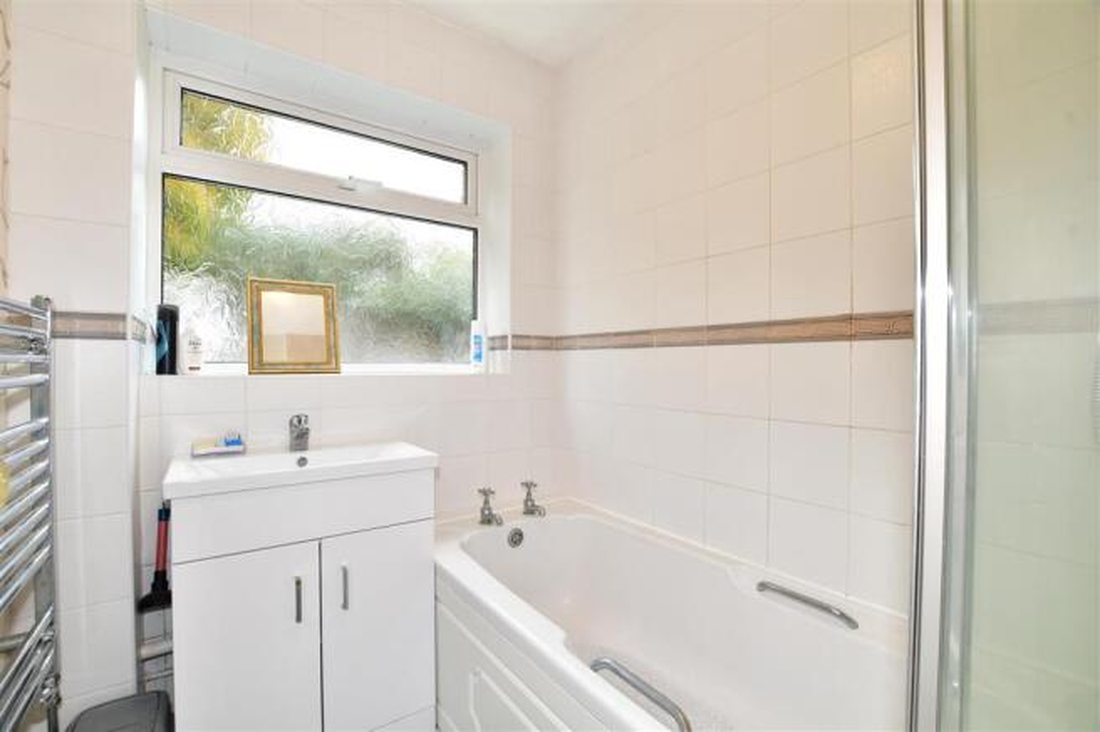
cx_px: 550
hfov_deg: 100.4
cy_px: 366
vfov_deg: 77.3
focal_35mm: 15
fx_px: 458
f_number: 8
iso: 200
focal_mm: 10
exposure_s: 1/5
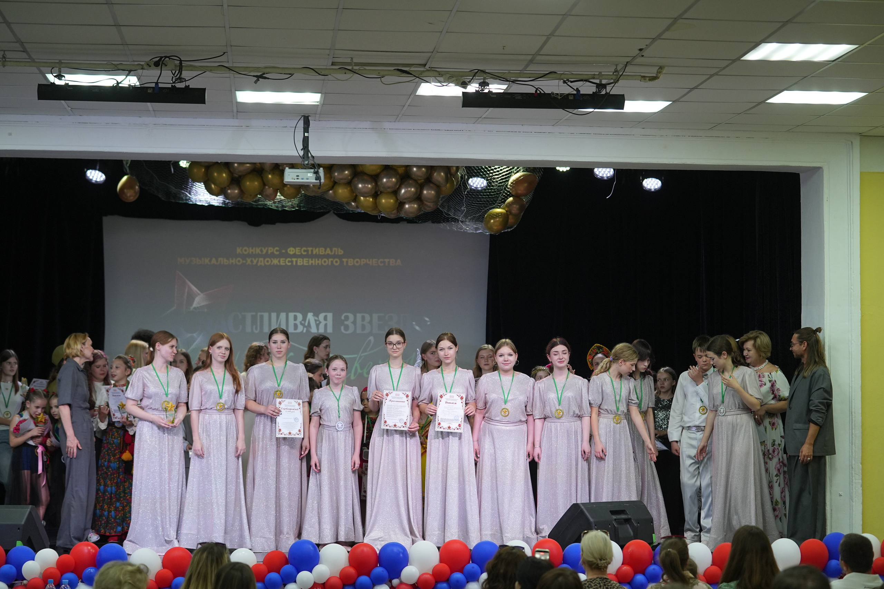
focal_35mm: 81
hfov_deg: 25.1
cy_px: 294
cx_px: 442
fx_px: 1989
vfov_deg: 16.9
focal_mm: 81
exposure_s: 1/250
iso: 1000
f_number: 2.8
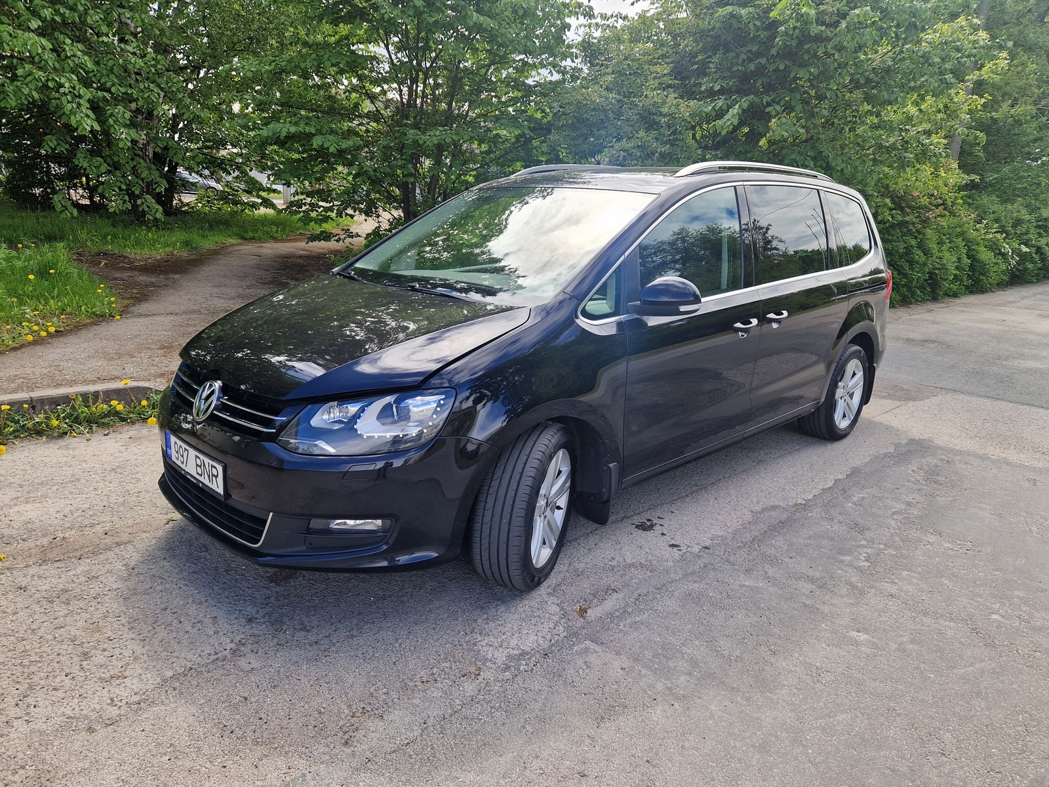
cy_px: 394
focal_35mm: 23
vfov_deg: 58.9
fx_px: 697
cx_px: 524
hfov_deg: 73.9
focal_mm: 5.4
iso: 50
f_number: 1.8
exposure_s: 1/602
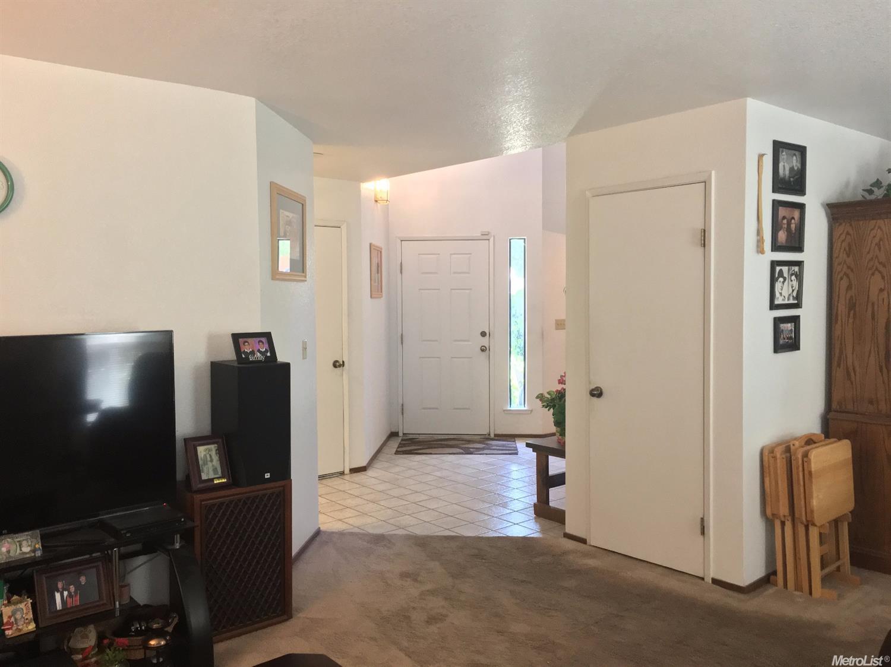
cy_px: 334
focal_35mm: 29
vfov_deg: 48.2
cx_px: 446
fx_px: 746
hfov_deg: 61.7
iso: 200
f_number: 2.2
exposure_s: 1/30
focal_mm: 4.15
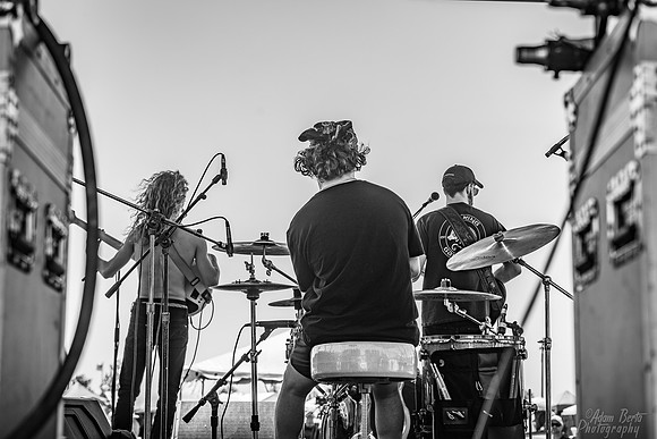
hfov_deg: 28.8
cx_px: 328
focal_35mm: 70
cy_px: 220
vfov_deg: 19.5
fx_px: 1278
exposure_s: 1/500
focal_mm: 70
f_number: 5.6
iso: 100
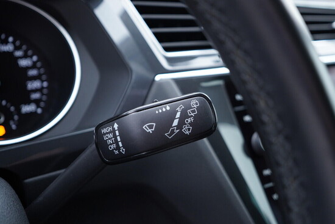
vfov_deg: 36.9
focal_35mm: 36
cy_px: 112
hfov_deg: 53.1
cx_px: 168
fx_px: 335
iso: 320
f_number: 2.8
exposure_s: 1/40
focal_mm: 24
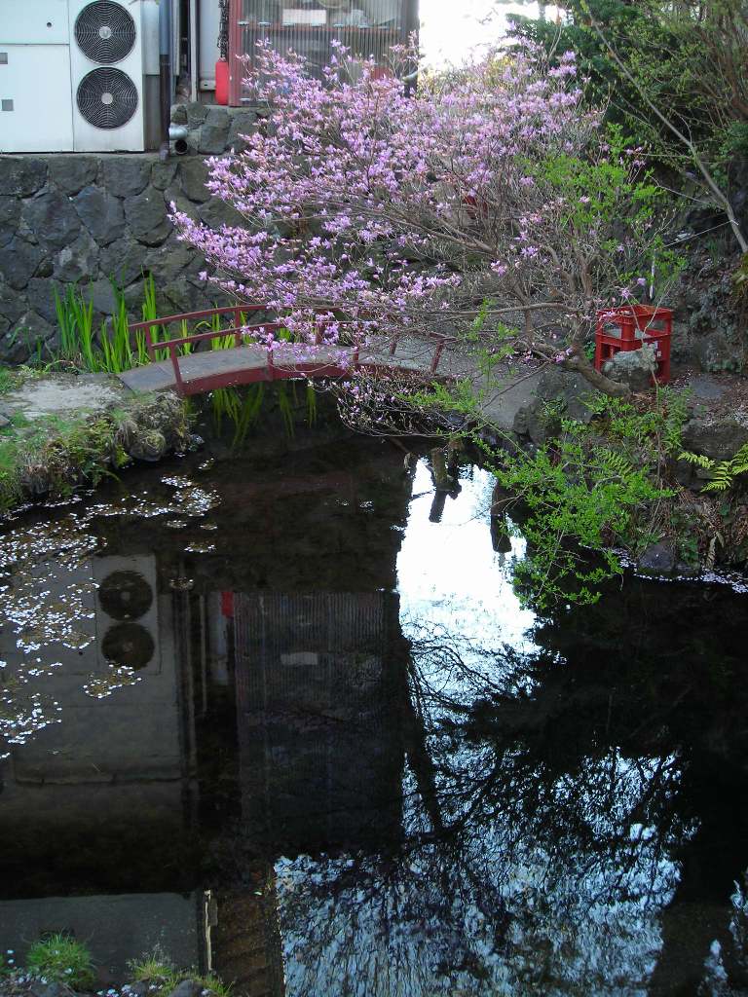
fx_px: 1095
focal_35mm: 38
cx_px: 374
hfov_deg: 37.7
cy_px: 498
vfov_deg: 49.0
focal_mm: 6.3
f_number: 3.2
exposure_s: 1/19.3
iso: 50
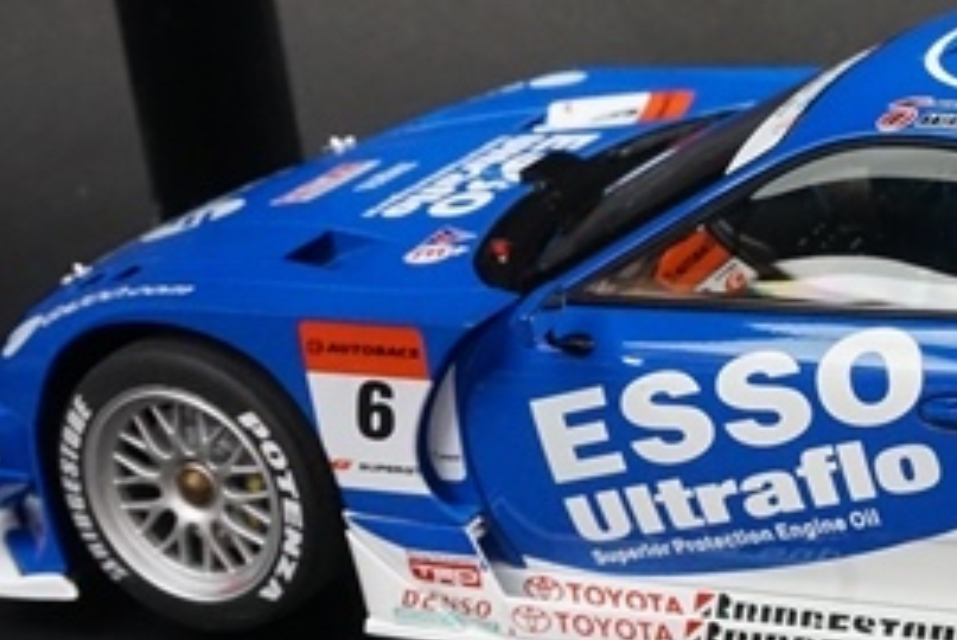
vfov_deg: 14.2
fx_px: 2560
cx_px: 968
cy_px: 389
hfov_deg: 20.5
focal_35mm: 96
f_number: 13
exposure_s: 1/8
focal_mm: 27
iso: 3200
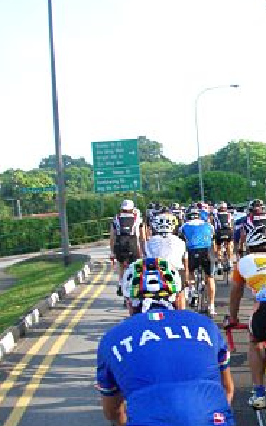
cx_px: 337
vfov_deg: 32.4
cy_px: 251
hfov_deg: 19.2
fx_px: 730
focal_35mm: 63
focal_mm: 5.8
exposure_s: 1/500
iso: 400
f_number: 4.3
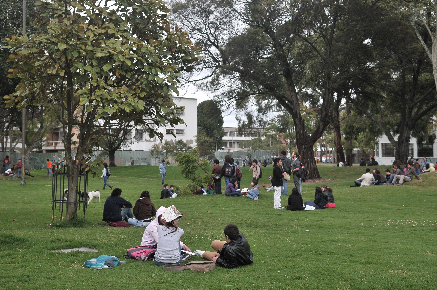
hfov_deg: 35.1
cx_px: 218
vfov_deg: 23.7
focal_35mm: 57
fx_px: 691
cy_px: 145
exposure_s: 1/1000
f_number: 3.5
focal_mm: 38
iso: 320
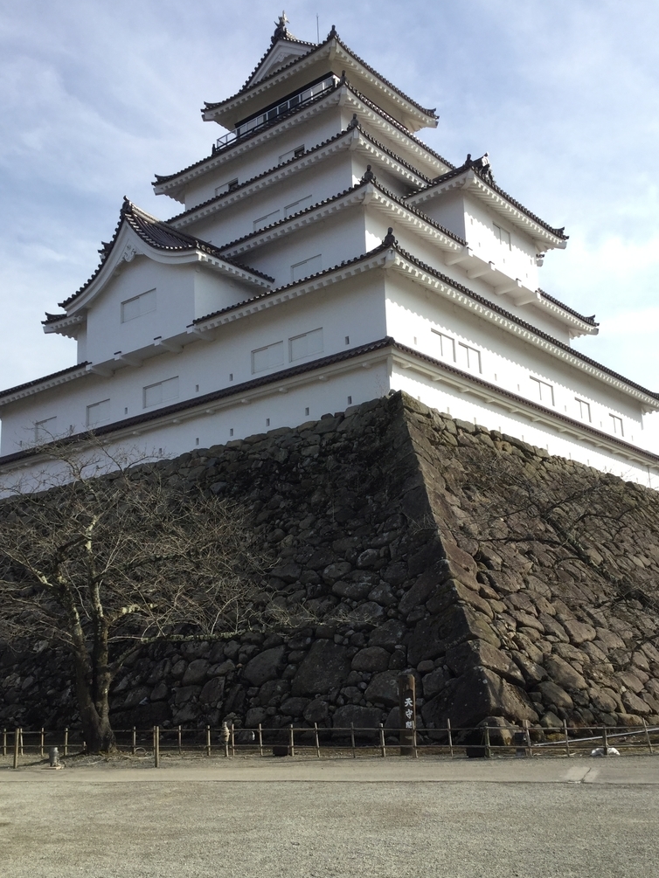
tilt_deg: +12.5
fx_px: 939
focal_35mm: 37
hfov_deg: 38.7
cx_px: 330
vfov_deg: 50.1
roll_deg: +1.5
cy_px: 476
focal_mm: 3.3
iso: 25
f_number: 2.4
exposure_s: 1/858
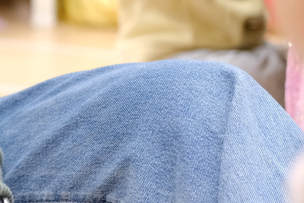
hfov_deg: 12.0
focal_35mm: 163
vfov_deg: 8.4
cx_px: -155
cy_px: -7
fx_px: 1376
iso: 2000
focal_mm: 35
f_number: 2
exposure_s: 1/160
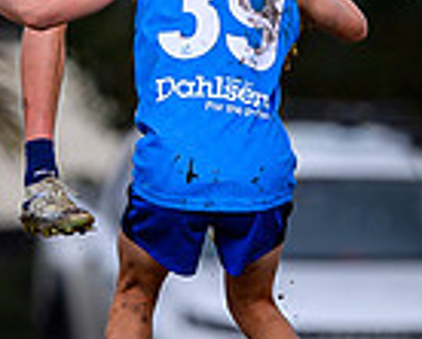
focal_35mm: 2793
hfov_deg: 0.7
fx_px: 34957
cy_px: -224
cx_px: 60
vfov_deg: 0.6
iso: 250
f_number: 4
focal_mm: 500
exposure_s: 1/1600
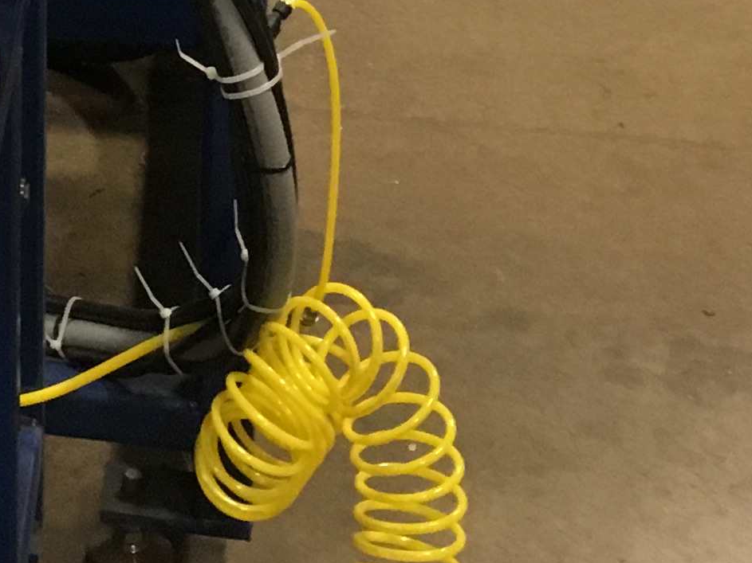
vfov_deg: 11.0
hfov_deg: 14.7
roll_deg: +2.4
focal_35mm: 124
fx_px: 2693
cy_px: -523
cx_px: -391
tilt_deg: -14.0
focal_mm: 4.15
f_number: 2.2
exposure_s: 1/30
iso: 160
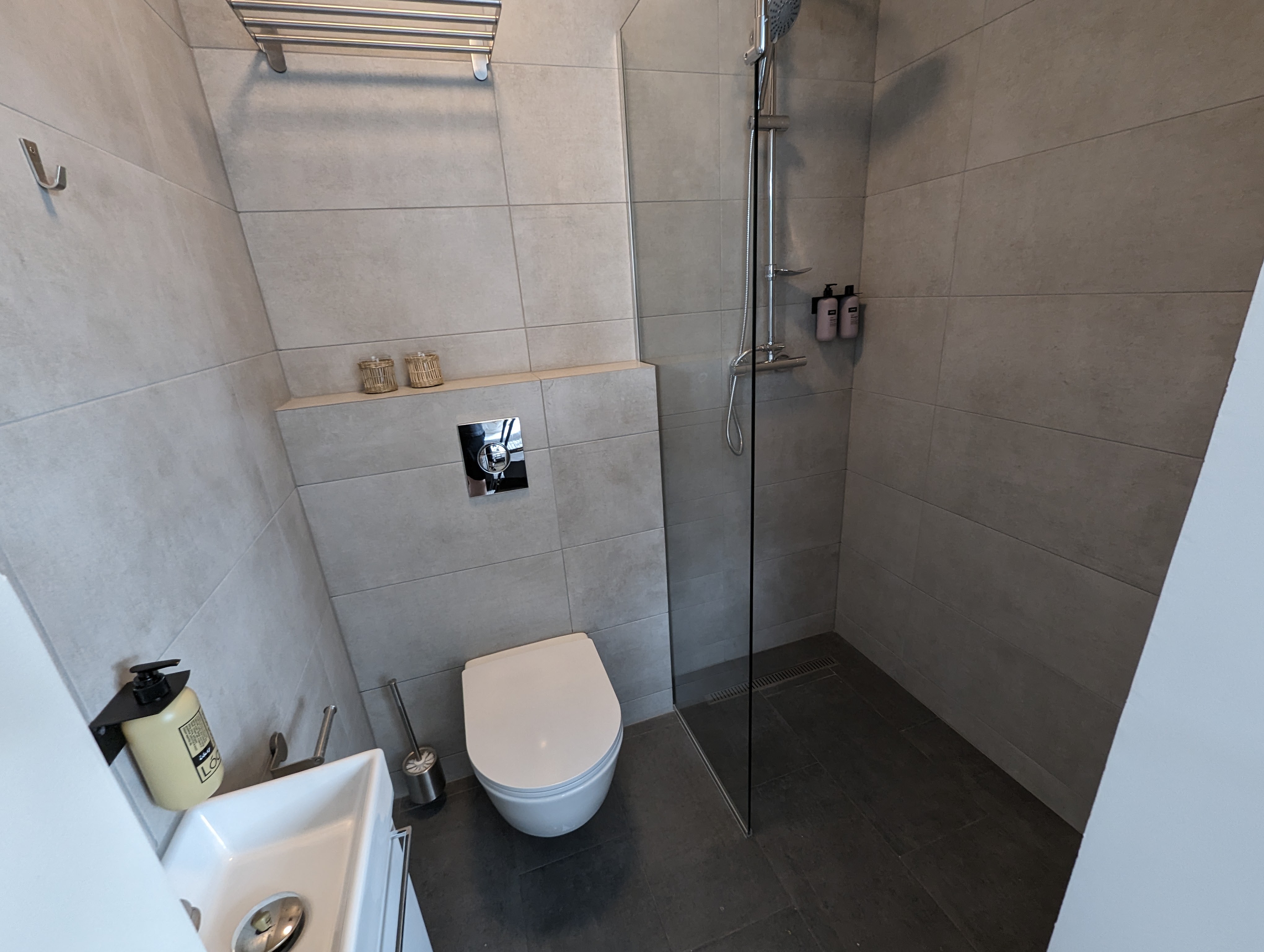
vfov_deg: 90.1
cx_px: 632
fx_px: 475
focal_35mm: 13
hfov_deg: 106.1
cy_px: 476
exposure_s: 1/34.2
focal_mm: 1.95
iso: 120
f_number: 2.2
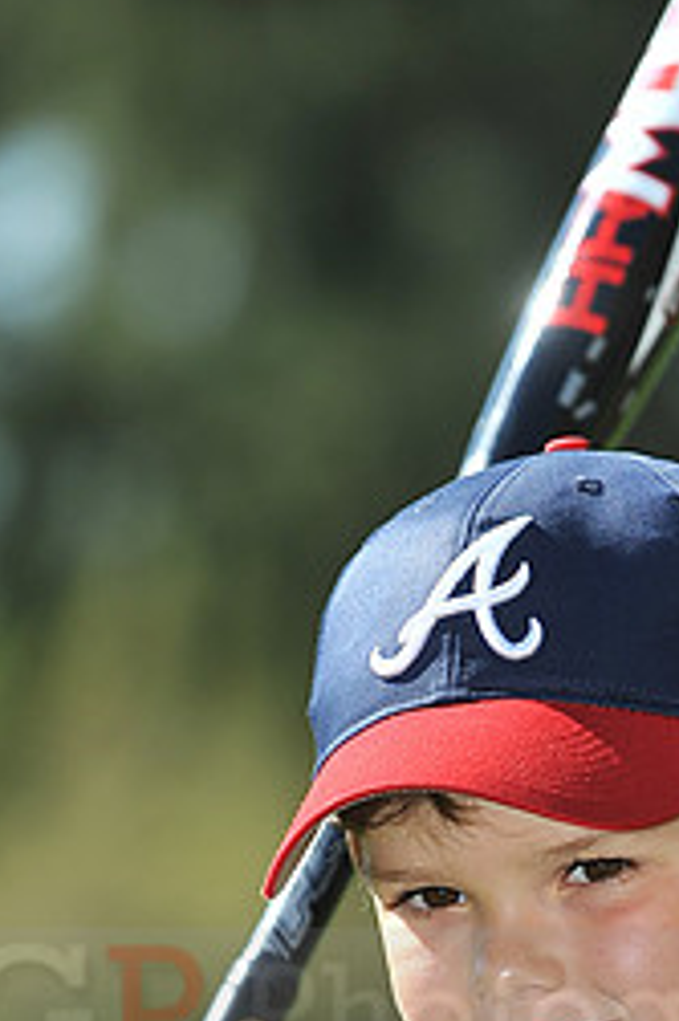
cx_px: 537
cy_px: 984
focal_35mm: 381
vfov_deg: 5.4
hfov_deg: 3.6
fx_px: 10793
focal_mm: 165
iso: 200
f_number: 4.5
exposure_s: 1/1250
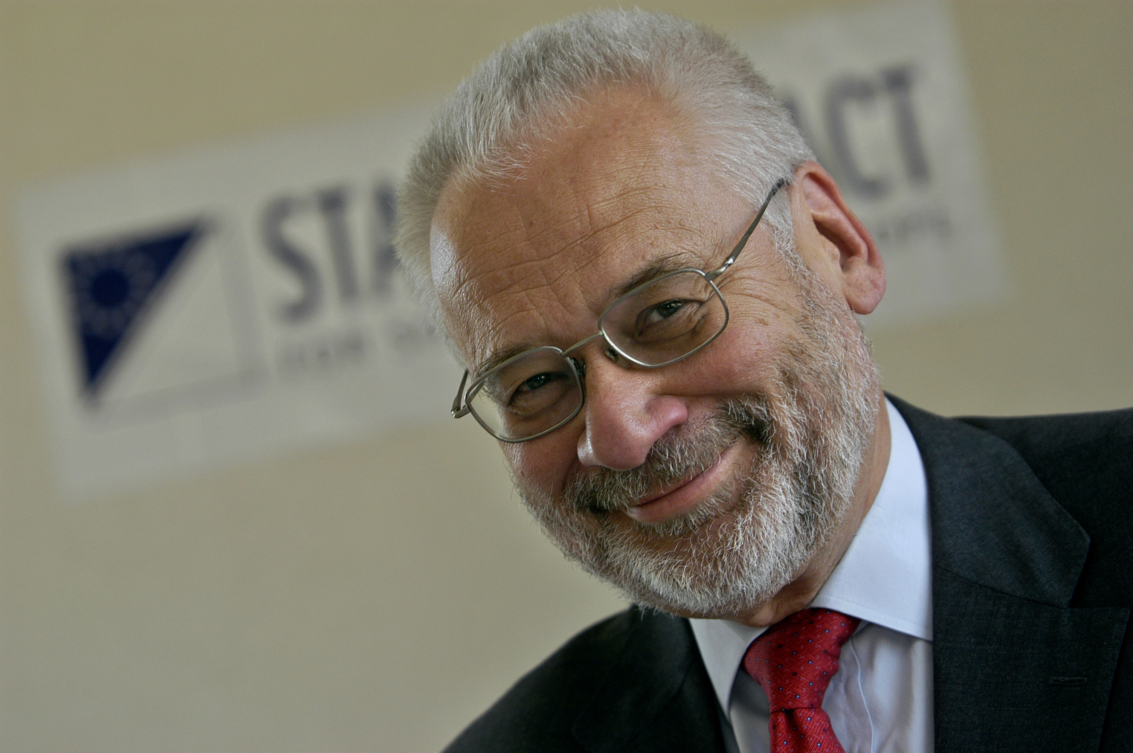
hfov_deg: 17.1
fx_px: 3773
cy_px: 376
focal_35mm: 120
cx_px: 566
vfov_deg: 11.4
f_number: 3.2
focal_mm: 80
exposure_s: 1/125
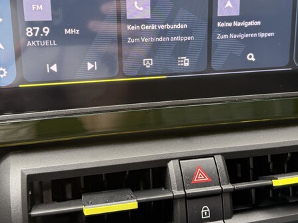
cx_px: 149
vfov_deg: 33.4
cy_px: 83
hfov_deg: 43.9
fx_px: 370
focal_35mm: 43
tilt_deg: -20.9
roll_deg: -1.4
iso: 160
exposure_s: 1/121
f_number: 1.78
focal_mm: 6.76
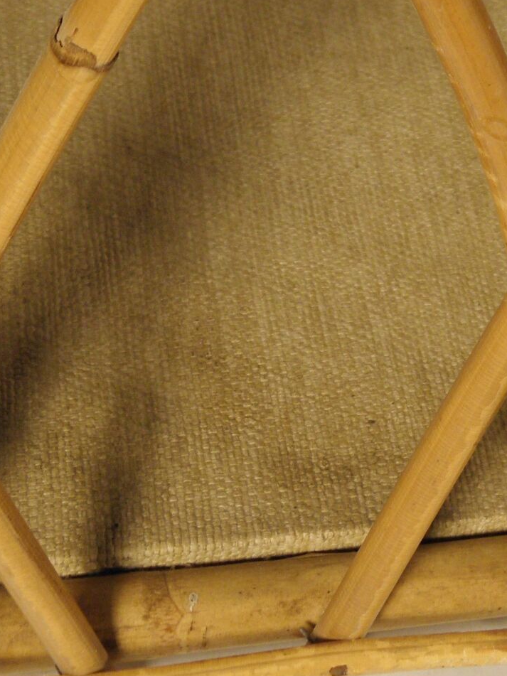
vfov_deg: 17.8
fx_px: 2051
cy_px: -150
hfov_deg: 14.0
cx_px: 383
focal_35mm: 105
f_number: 3.8
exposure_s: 1/40
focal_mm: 7.1
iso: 100
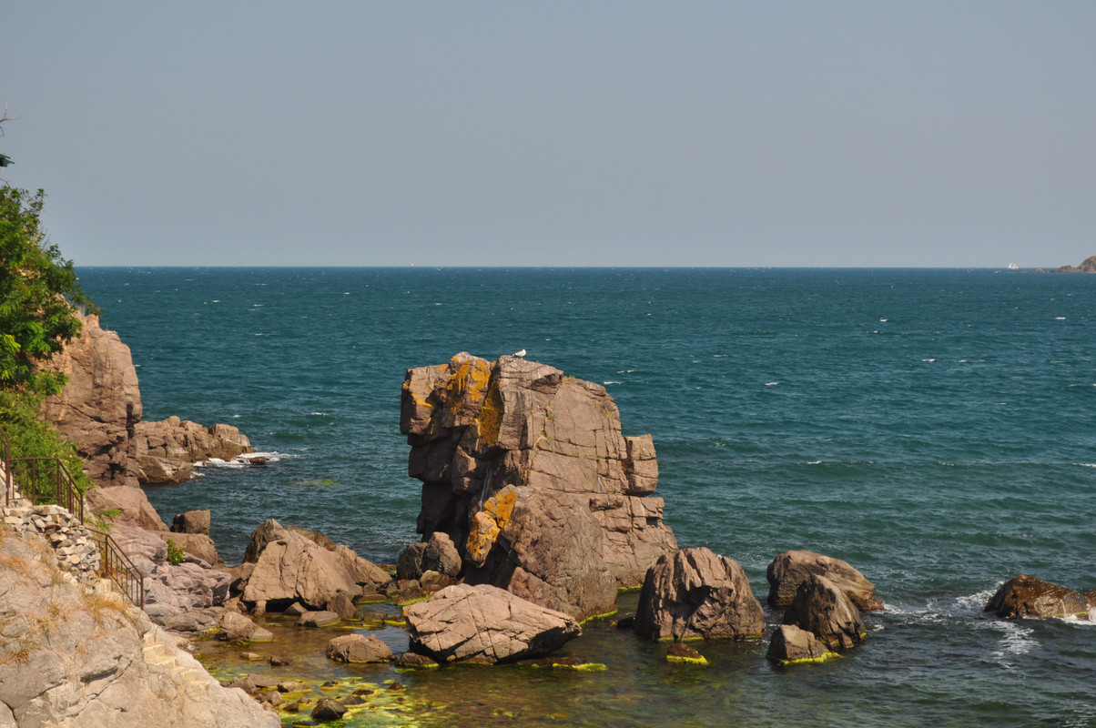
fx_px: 2509
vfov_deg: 16.5
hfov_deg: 24.6
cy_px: 364
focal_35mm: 82
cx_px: 548
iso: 200
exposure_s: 1/250
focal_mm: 55
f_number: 8
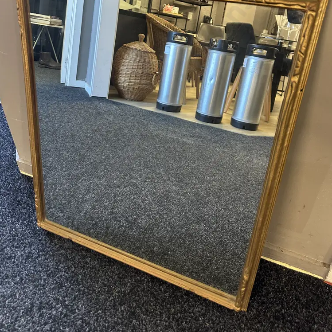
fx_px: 315
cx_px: 166
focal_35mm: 29
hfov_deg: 55.6
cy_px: 107
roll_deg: -1.9
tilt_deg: -33.8
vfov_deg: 54.4
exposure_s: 1/50
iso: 320
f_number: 1.78
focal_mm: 6.86
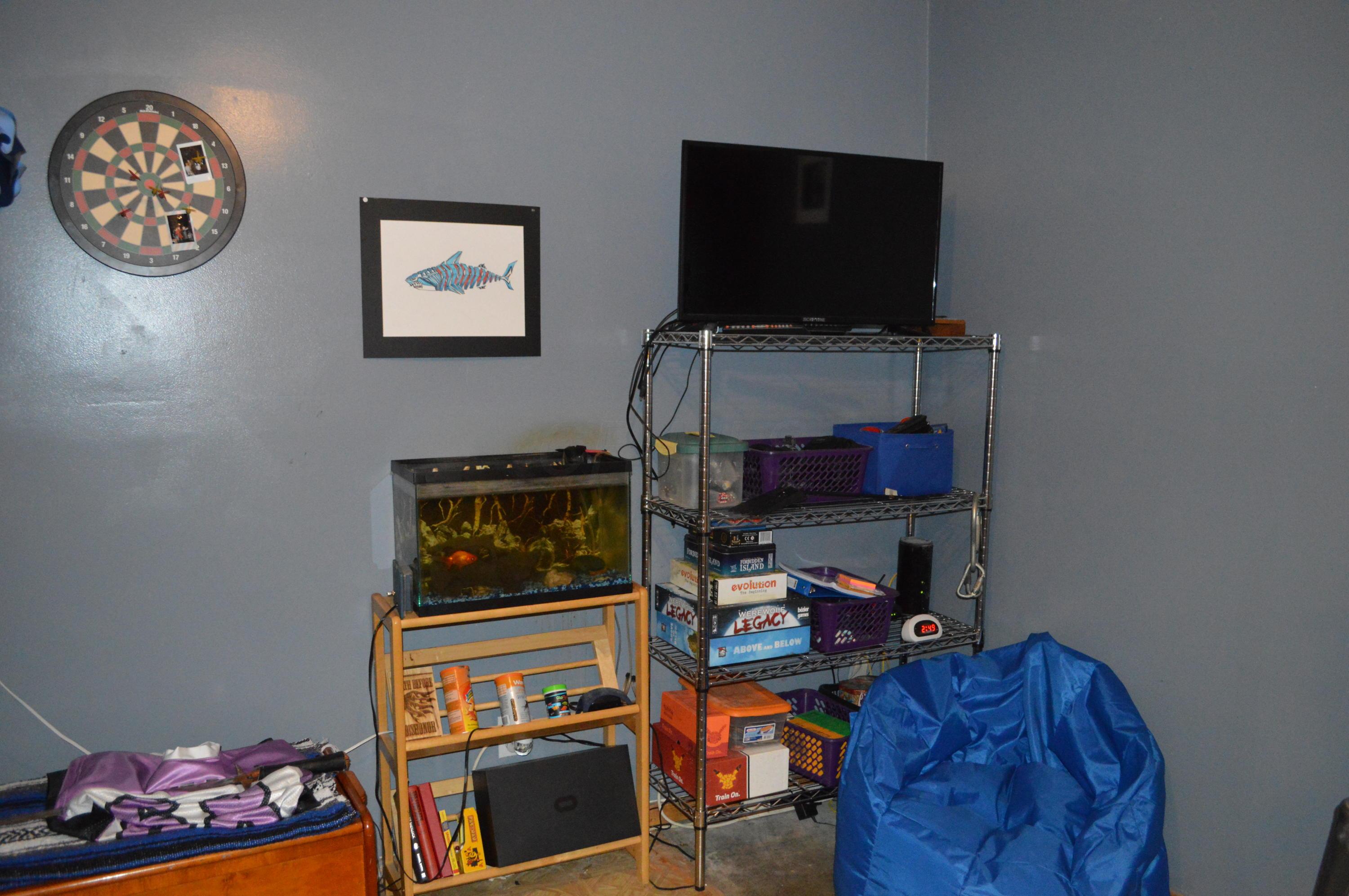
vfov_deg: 47.8
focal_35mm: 27
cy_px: 448
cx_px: 674
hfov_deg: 67.4
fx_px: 1011
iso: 3200
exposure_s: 1/60
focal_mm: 18
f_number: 3.5
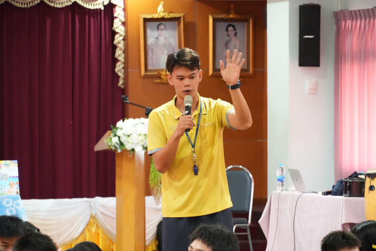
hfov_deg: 9.4
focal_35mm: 219
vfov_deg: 6.3
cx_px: 202
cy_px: 131
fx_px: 2283
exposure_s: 1/60
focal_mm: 135
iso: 8000
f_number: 5.6
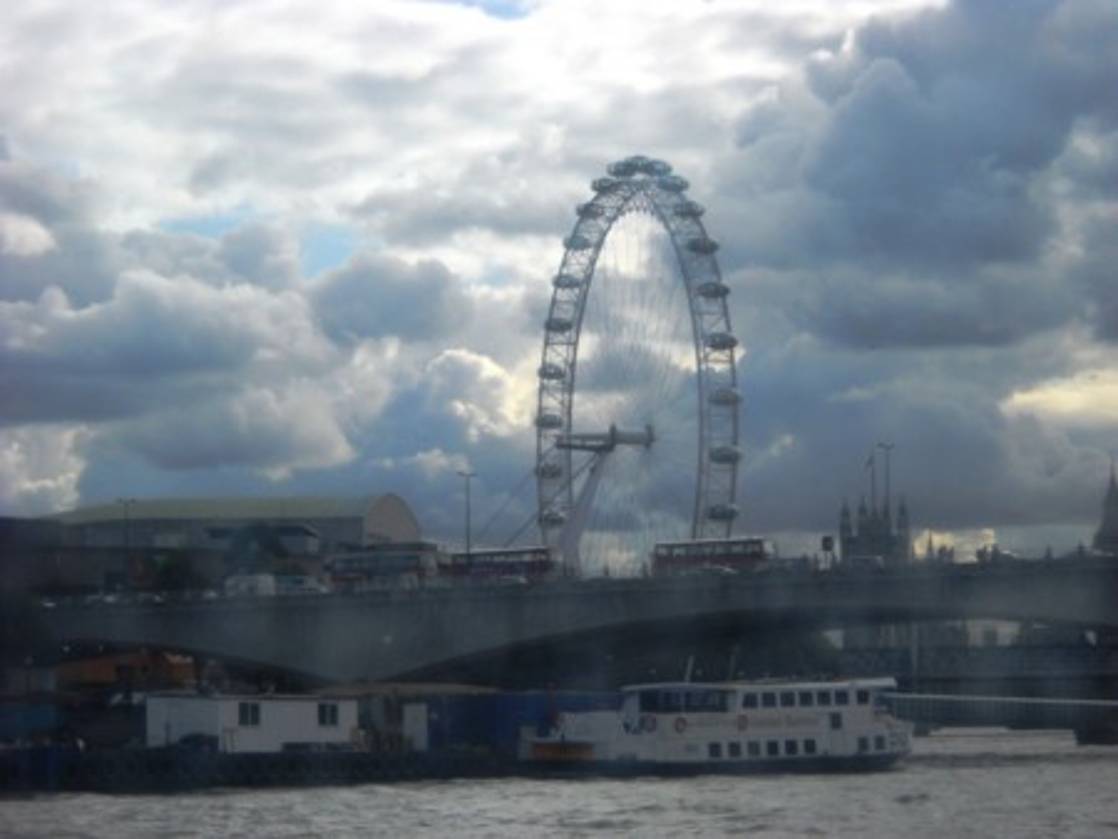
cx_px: 559
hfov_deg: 18.7
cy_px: 420
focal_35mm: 105
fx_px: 3393
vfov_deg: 14.1
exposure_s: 1/260
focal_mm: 17.48
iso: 64
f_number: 5.3
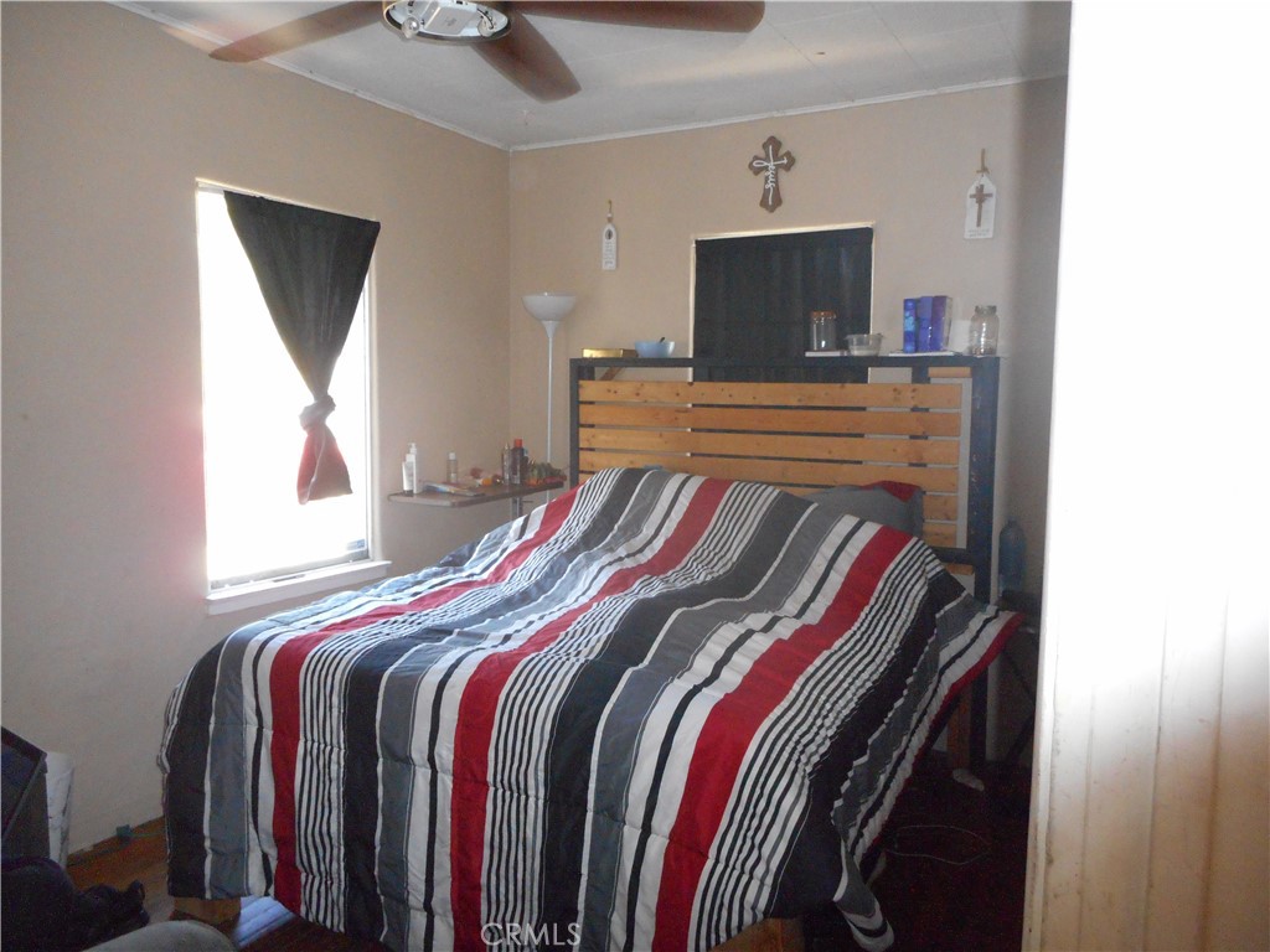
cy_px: 476
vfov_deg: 54.9
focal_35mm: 25
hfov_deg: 69.4
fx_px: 917
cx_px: 635
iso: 500
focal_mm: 4.5
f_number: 3.7
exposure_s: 1/25
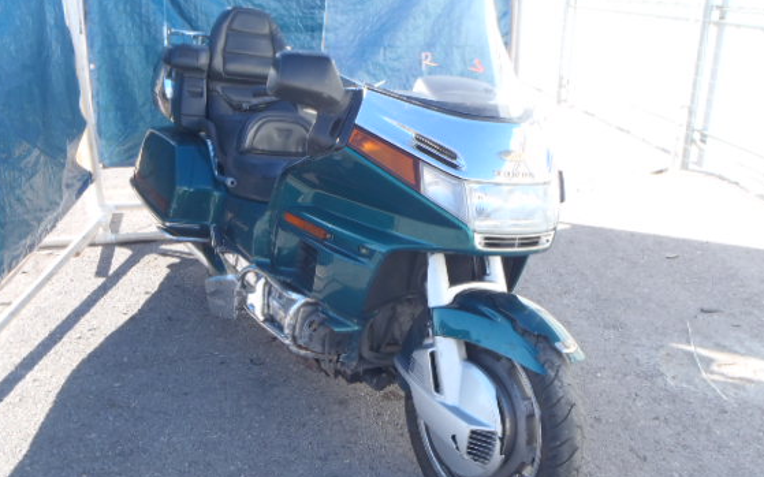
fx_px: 708
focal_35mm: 34
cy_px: 232
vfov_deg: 37.2
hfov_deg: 56.7
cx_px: 358
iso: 80
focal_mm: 5
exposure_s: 1/80
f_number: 4.5
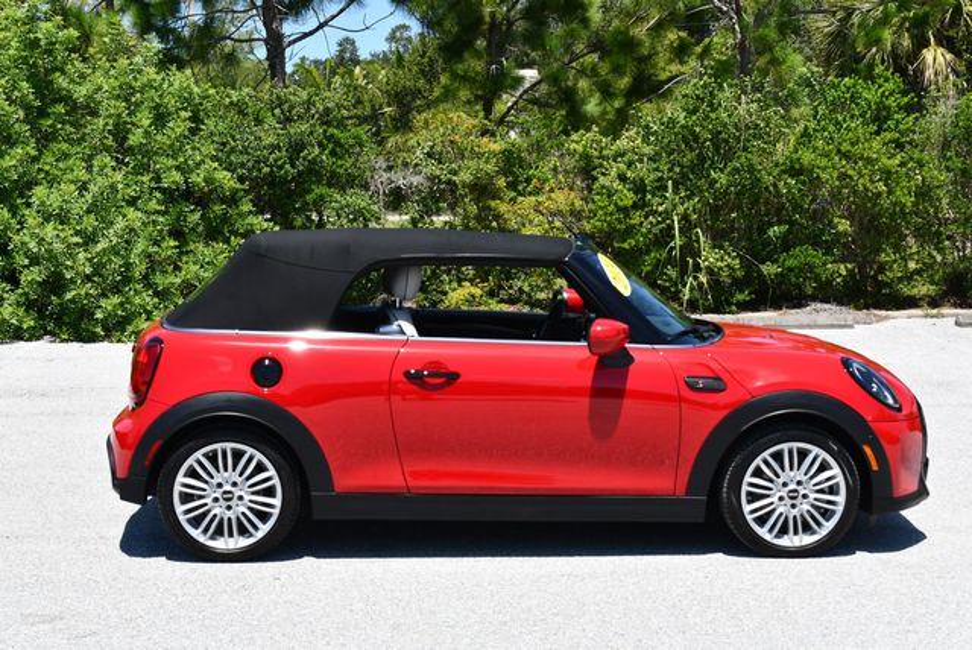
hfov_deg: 31.4
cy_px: 325
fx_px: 1730
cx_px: 486
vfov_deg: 21.3
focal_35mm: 64
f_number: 8
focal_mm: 32
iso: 140
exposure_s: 1/250
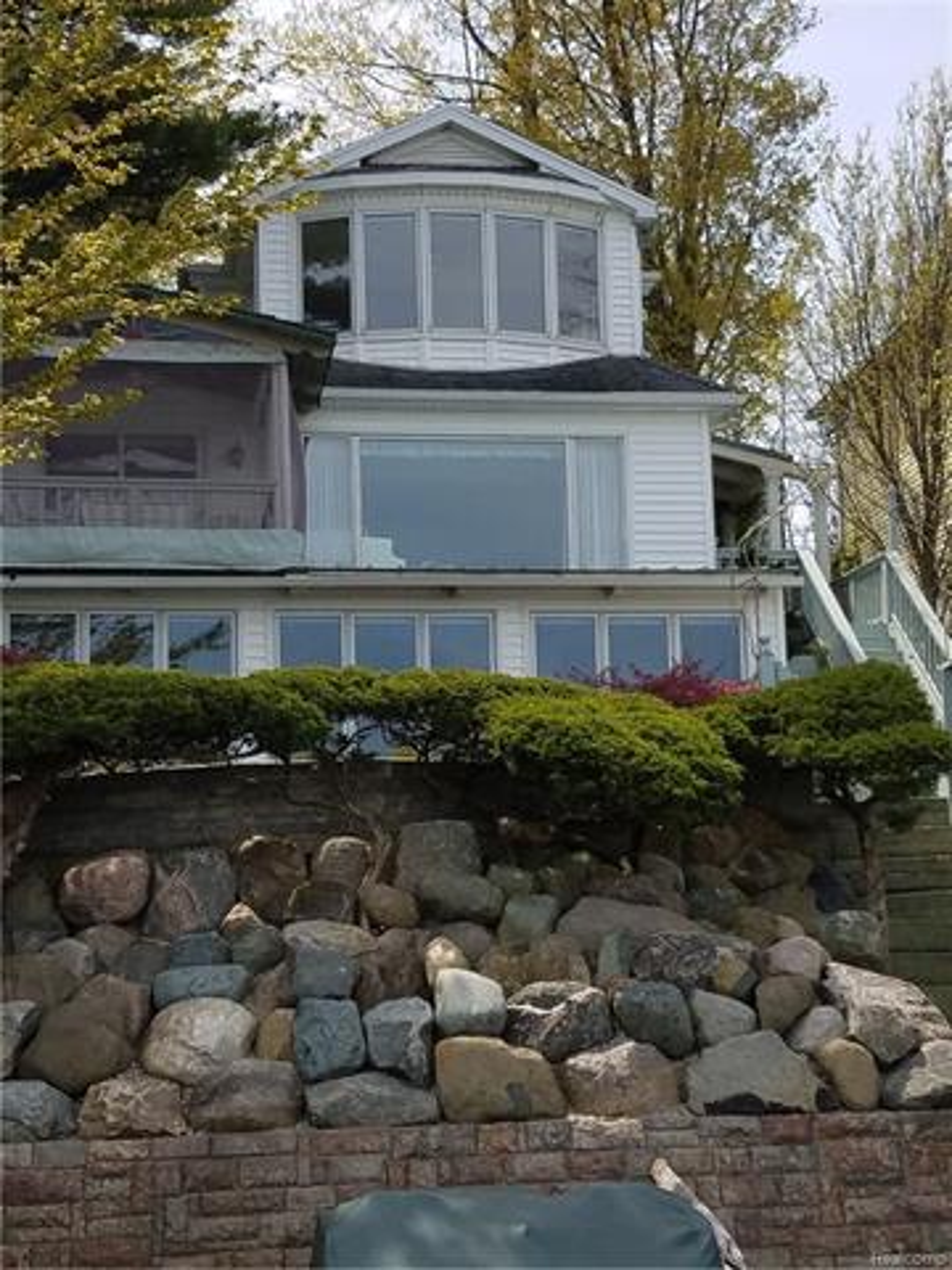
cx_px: 476
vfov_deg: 67.3
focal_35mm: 26
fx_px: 953
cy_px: 635
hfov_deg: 53.1
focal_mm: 4.2
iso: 40
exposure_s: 1/2036
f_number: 1.7
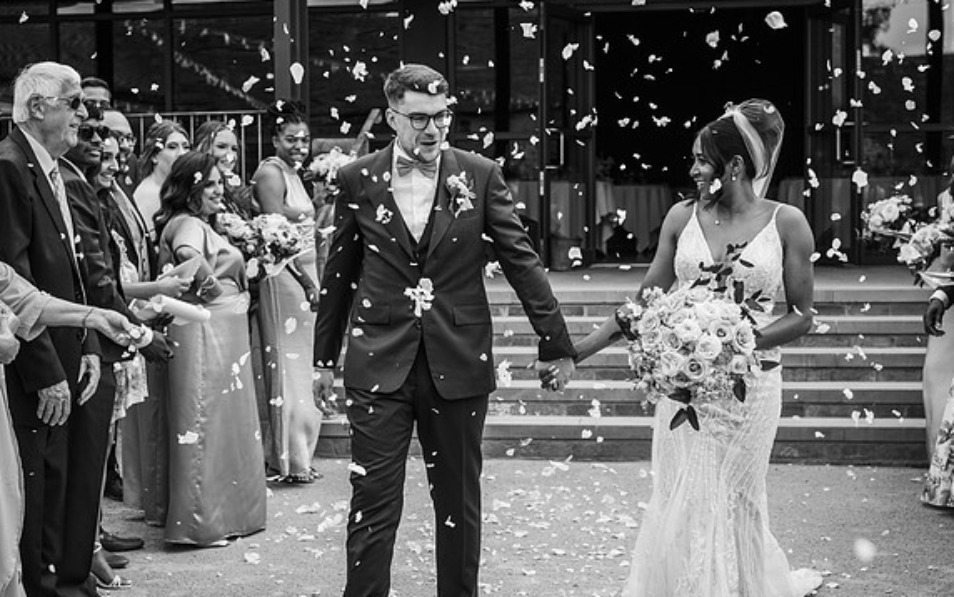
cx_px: 475
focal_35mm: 64
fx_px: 1665
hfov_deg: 32.0
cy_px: 314
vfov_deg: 20.3
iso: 320
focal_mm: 62
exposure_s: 1/1000
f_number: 5
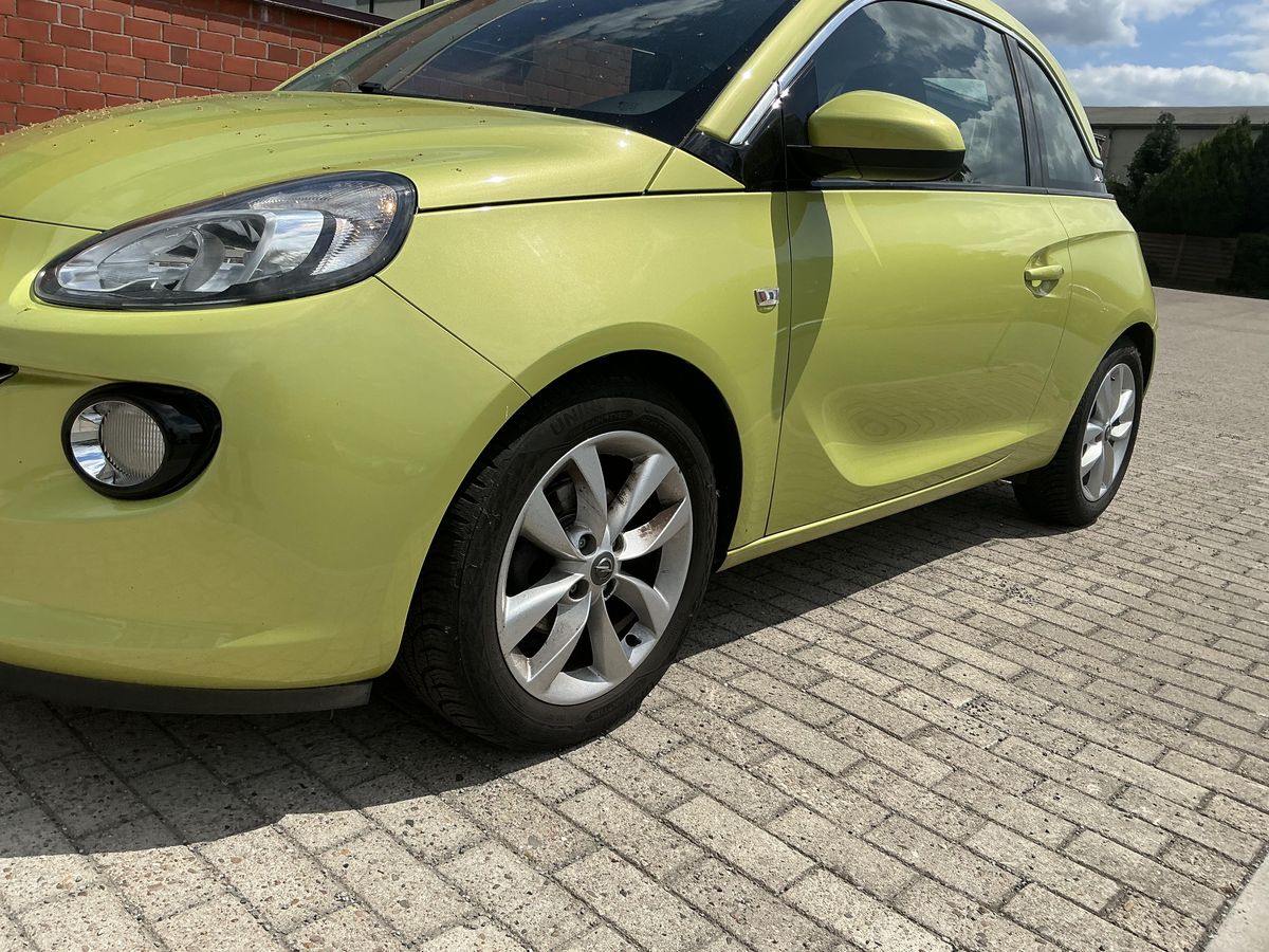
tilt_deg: -13.3
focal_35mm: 28
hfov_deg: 63.4
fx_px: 1026
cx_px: 634
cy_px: 476
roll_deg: -6.3
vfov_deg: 49.7
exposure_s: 1/3322
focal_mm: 3
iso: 25
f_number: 1.8
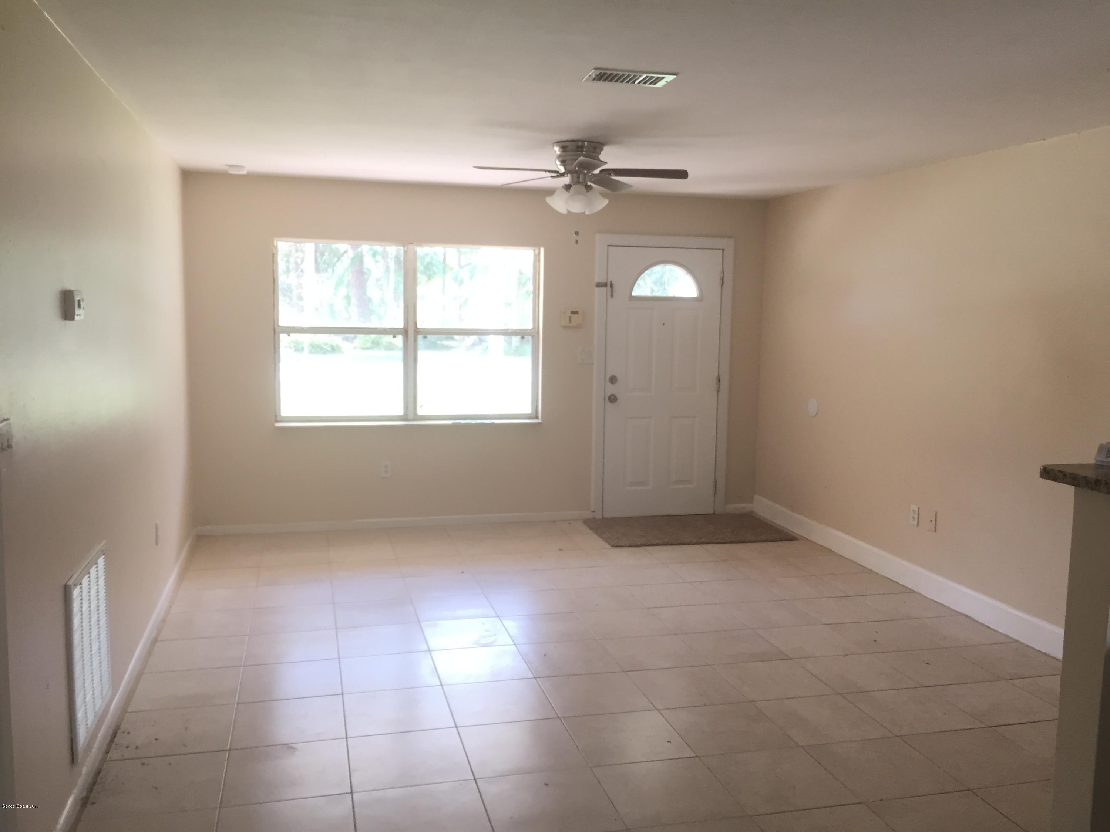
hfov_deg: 61.7
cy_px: 416
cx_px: 555
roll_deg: -0.8
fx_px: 930
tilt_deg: -6.8
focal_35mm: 29
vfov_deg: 48.2
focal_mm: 4.15
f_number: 2.2
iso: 40
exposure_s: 1/40
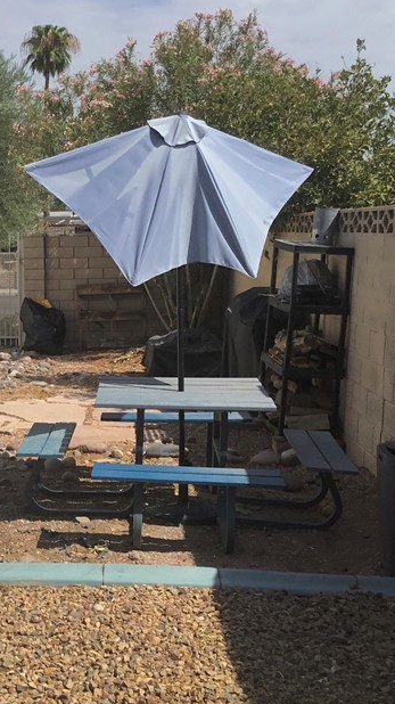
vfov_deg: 37.1
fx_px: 1044
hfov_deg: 20.7
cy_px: 417
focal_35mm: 56
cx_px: -7
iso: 25
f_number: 2.4
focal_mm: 3.3
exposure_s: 1/2809
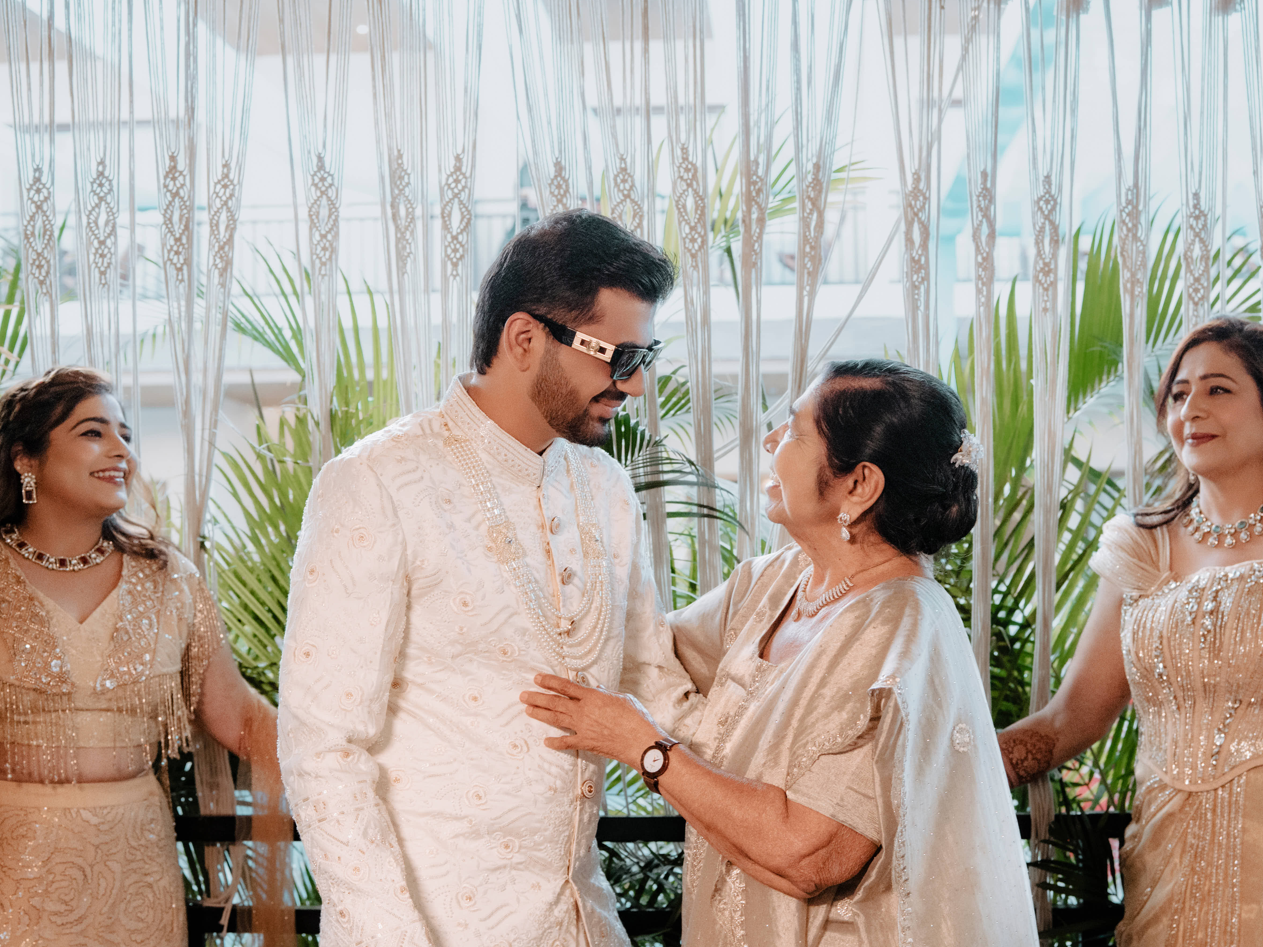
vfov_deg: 29.0
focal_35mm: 50
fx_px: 1824
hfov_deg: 38.1
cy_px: 590
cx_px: 705
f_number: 4.5
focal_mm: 35
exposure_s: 1/320
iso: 5000
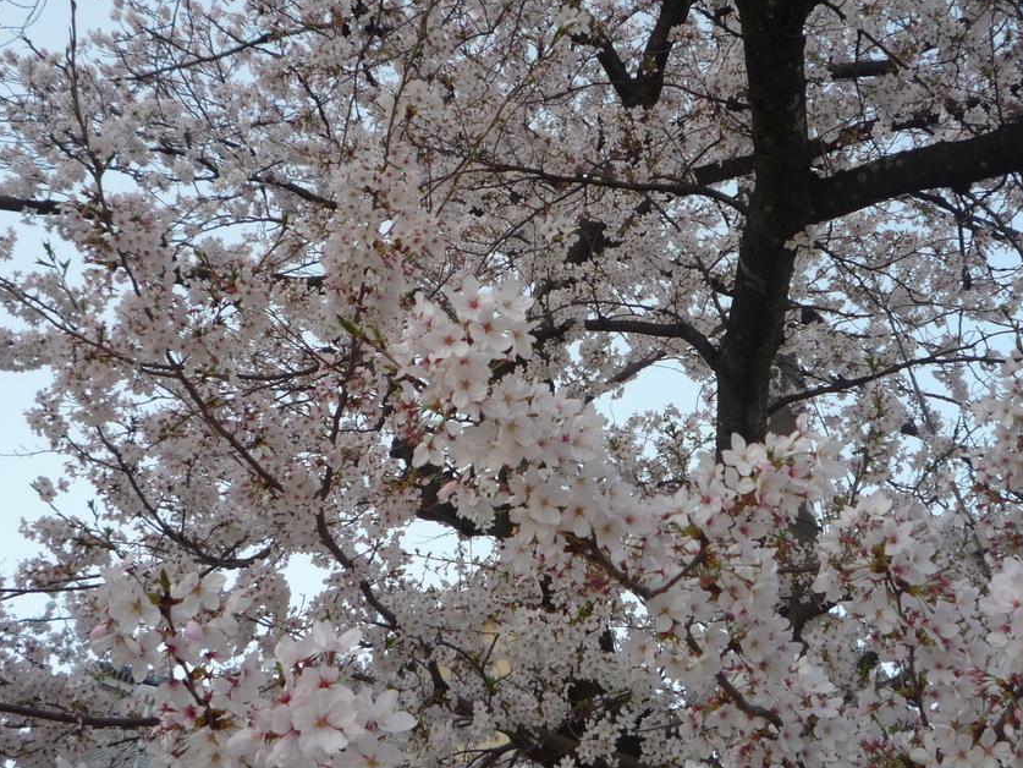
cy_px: 322
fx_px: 1271
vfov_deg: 33.5
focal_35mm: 43
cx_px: 593
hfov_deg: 43.7
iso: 100
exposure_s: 1/320
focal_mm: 5.2
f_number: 3.3
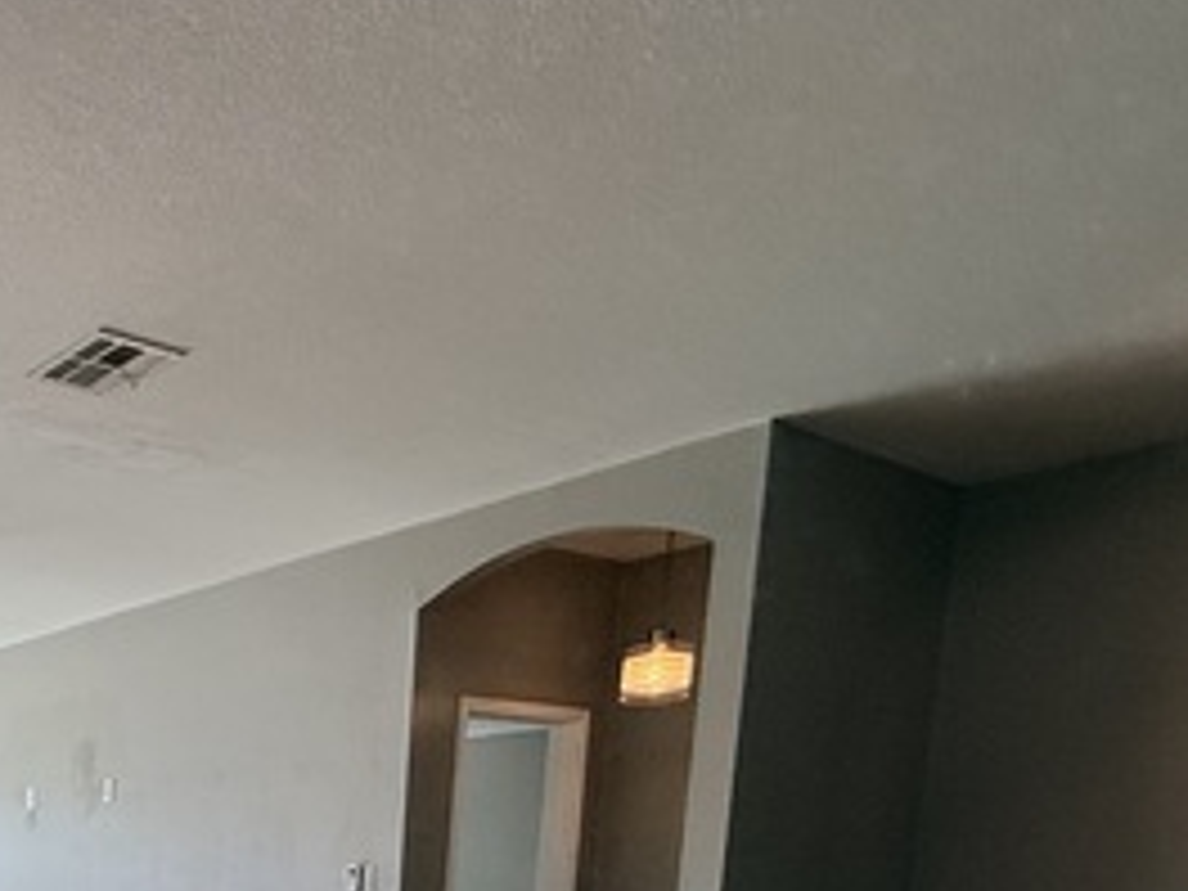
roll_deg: +0.0
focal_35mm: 34
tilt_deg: -6.5
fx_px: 1167
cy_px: 1048
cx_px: -194
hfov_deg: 40.4
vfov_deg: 34.3
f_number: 2.2
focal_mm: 2.22
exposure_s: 1/121
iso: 64
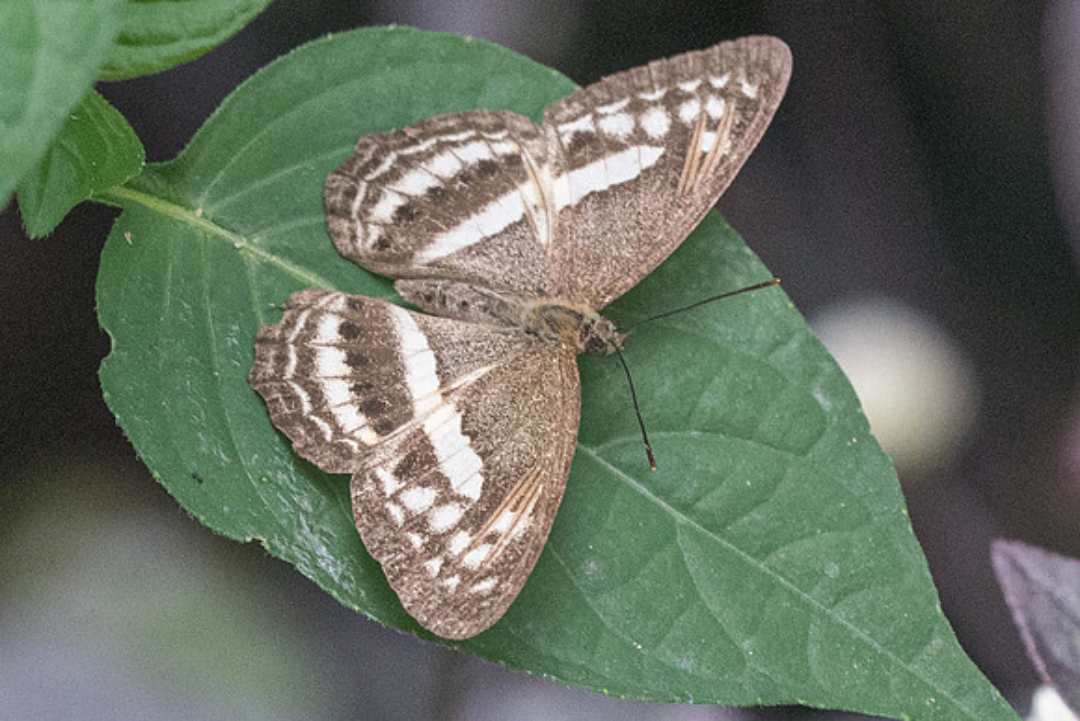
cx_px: 540
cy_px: 524
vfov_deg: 1.7
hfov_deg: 2.5
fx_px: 24363
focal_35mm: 812
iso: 1600
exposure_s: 1/500
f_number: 5.6
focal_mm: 150
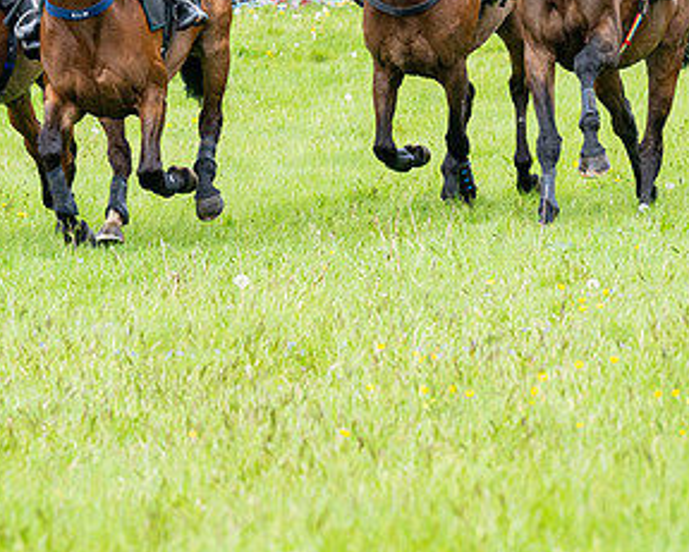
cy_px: 5
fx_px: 14391
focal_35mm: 705
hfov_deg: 2.7
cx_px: 73
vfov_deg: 2.2
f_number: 7.1
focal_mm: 175
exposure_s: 1/500
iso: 400
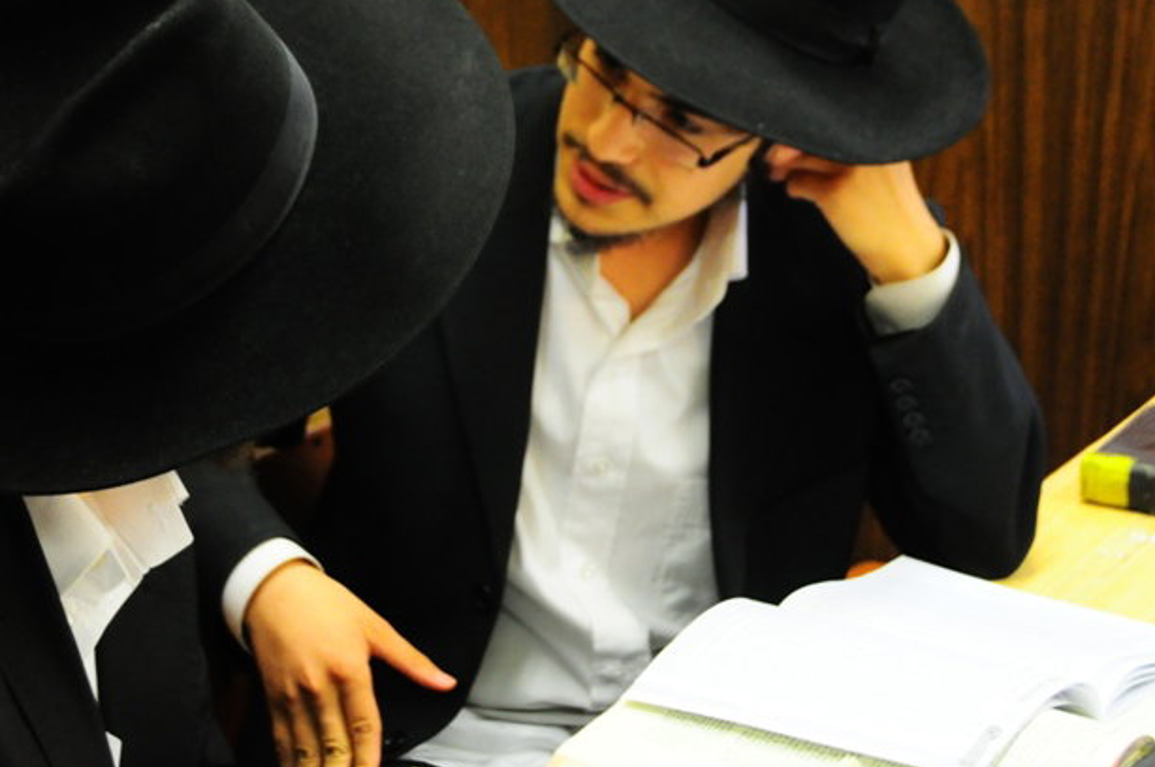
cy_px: 348
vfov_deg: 16.0
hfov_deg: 23.9
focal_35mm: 85
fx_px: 2724
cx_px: 602
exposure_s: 1/60
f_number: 4.2
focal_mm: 34
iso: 1250
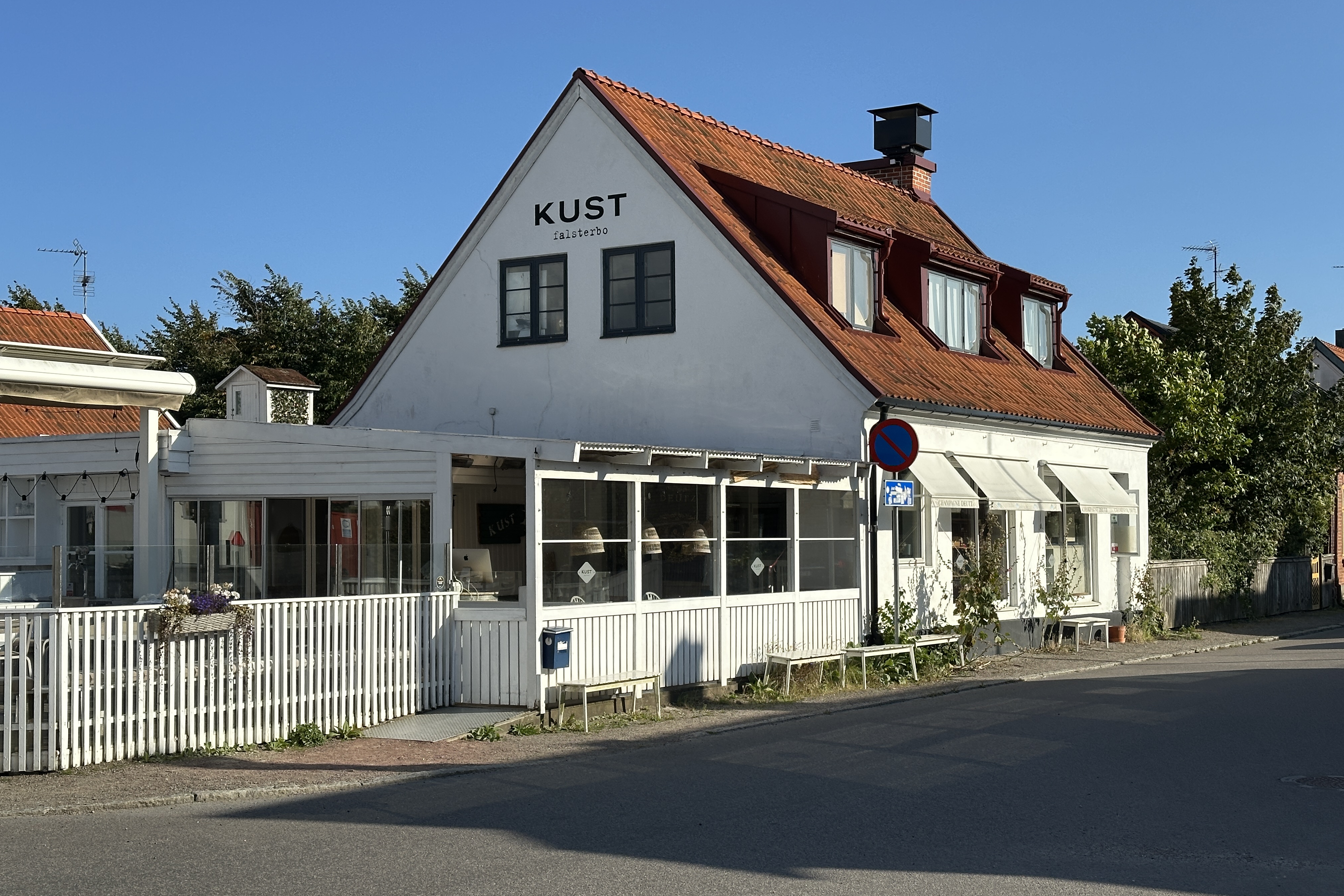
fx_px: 1867
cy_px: 474
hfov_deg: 39.6
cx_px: 672
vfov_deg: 27.0
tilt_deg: +1.9
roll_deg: +1.1
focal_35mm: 50
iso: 64
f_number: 1.78
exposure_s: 1/4785
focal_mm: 6.86
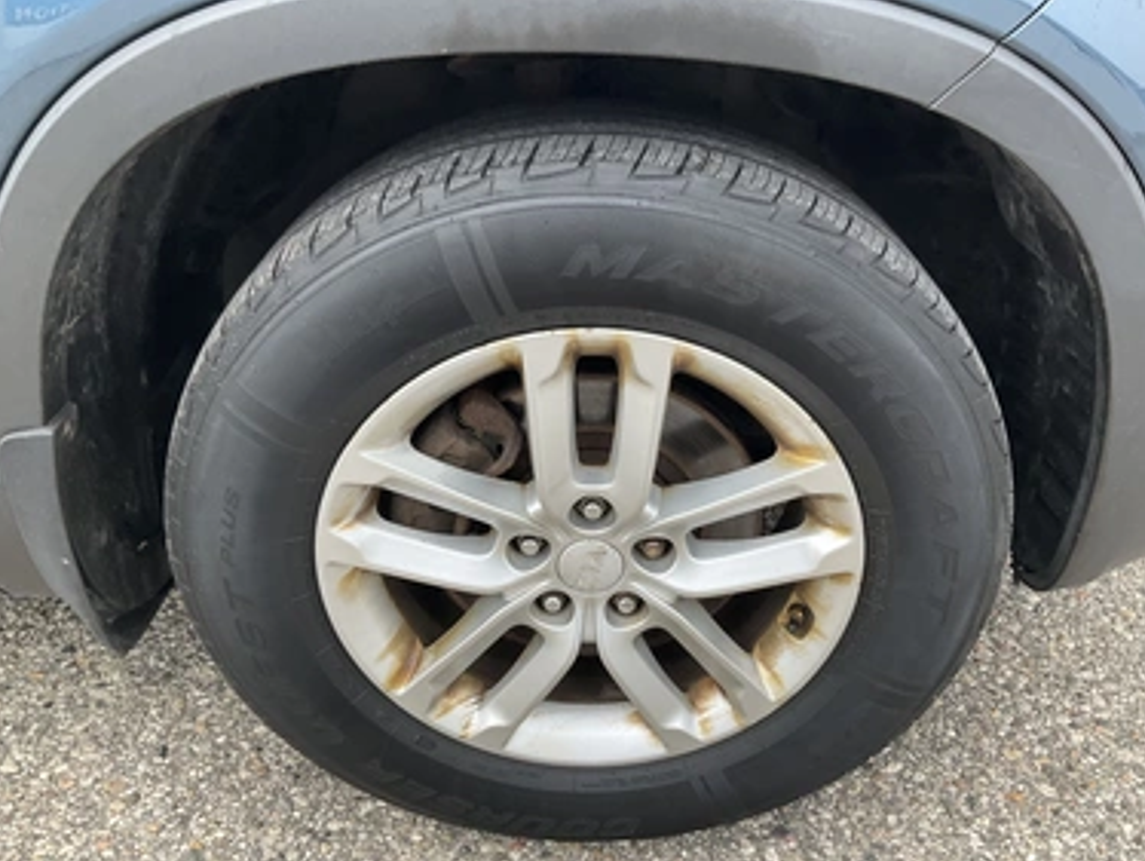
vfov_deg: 45.5
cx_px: 600
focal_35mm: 31
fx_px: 1026
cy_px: 457
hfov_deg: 58.3
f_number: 1.8
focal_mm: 3
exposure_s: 1/122
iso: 32
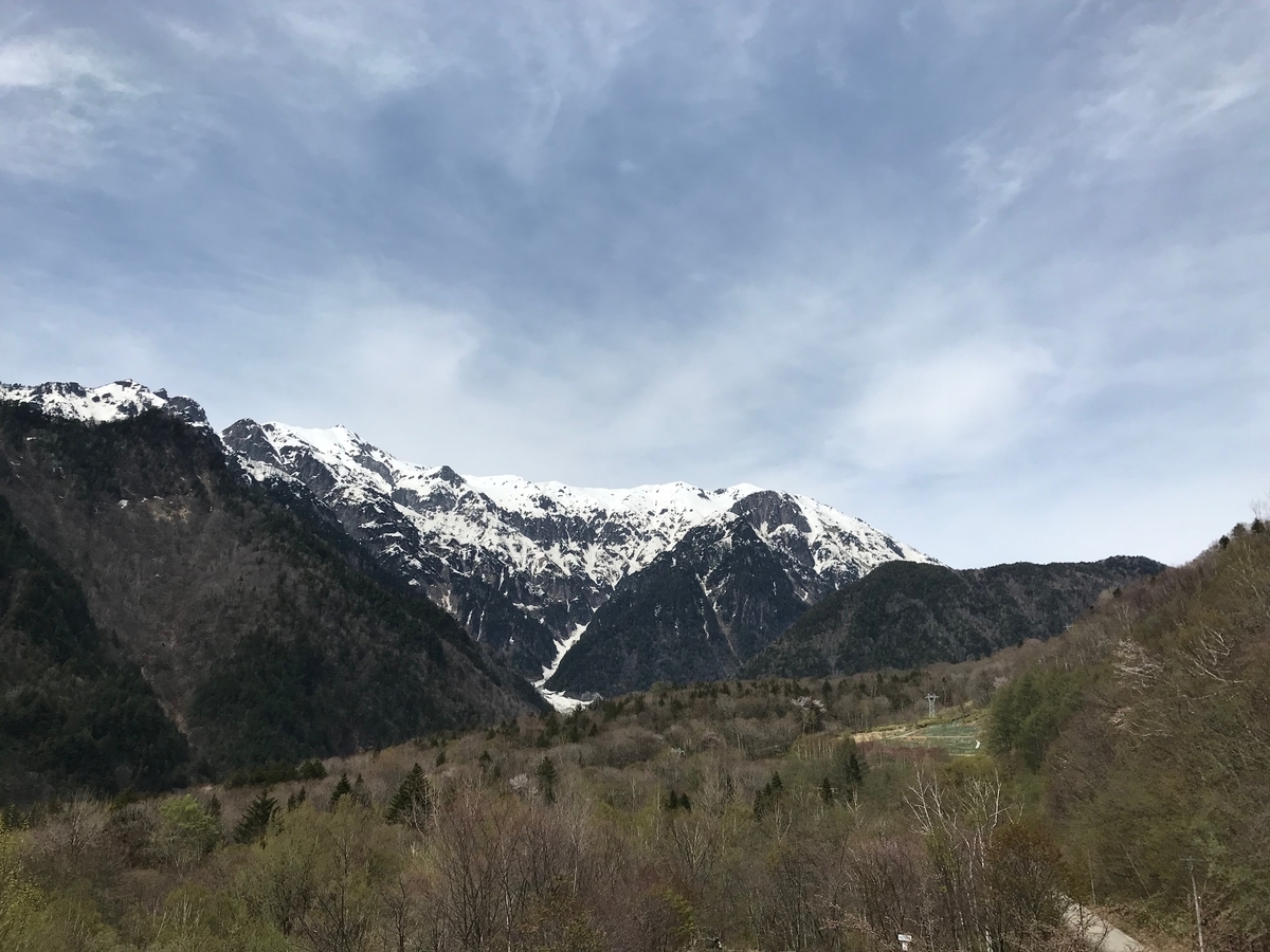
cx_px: 635
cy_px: 476
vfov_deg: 49.7
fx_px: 1027
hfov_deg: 63.4
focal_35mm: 28
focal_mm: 3.99
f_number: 1.8
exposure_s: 1/5319
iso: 20
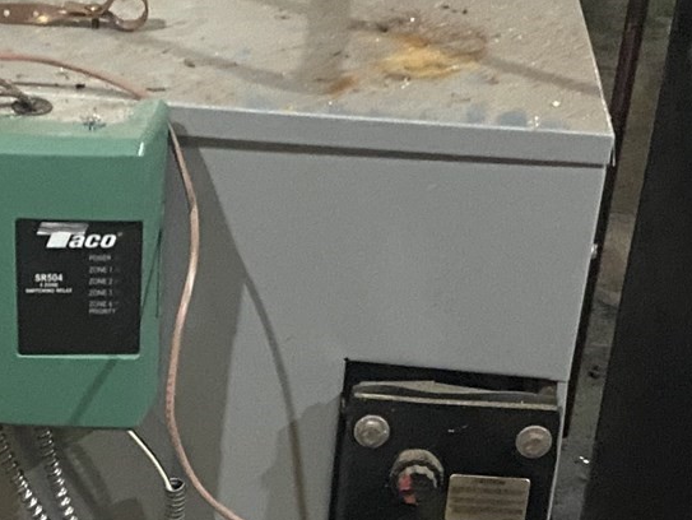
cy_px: 568
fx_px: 1960
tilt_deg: -33.9
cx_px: 195
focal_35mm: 98
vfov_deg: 14.8
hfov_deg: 19.9
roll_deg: -2.6
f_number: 1.8
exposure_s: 1/30
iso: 1000
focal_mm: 4.25
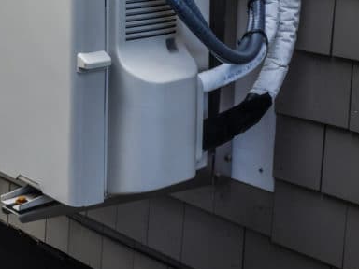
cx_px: -68
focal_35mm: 75
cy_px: -39
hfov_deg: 23.8
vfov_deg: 18.7
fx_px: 778
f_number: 7.1
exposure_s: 1/80
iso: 200
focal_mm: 15
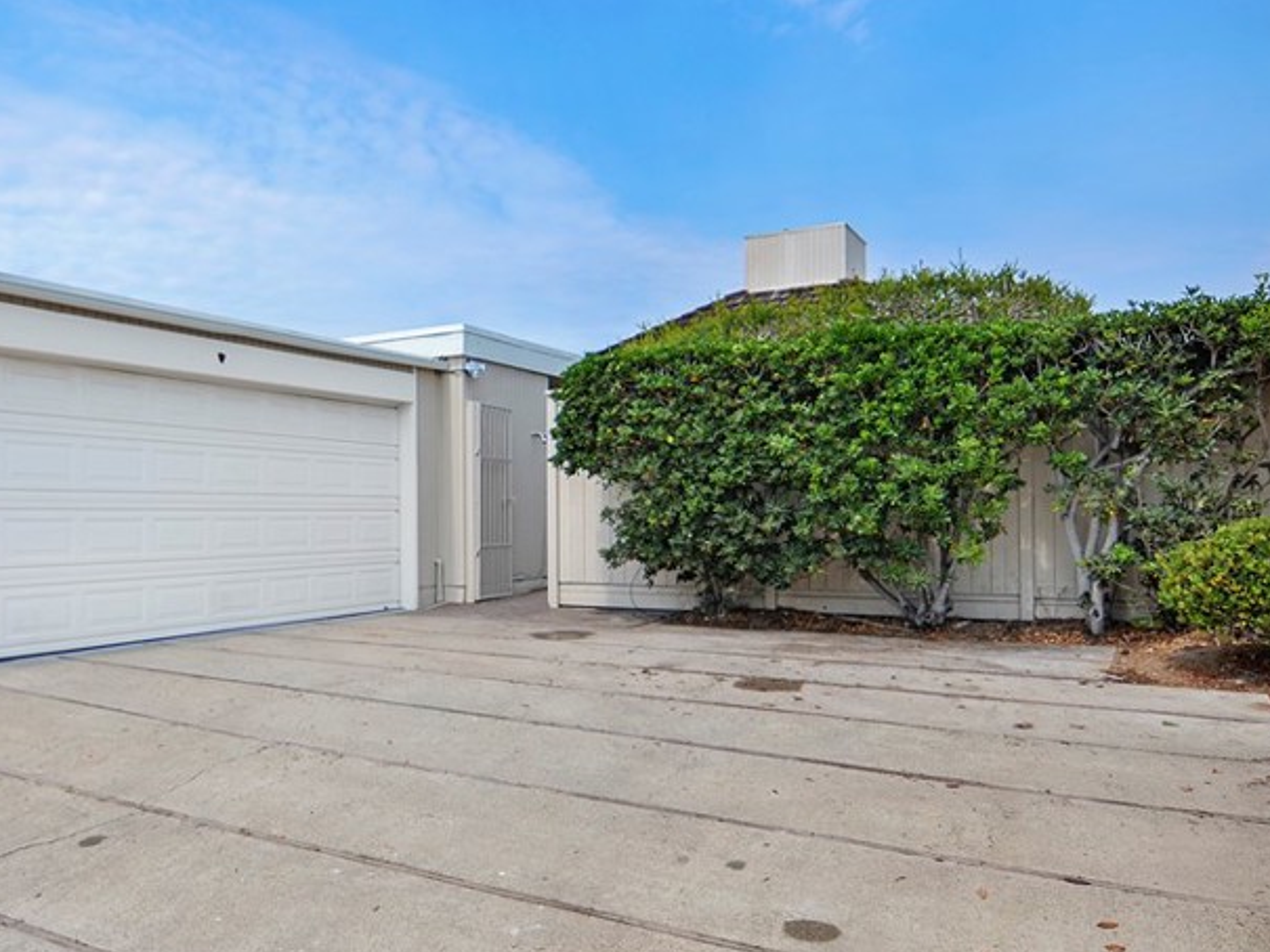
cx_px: 411
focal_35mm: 27
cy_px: 407
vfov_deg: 51.5
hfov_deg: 63.8
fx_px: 984
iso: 100
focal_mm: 11
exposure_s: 1/2000
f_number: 2.8
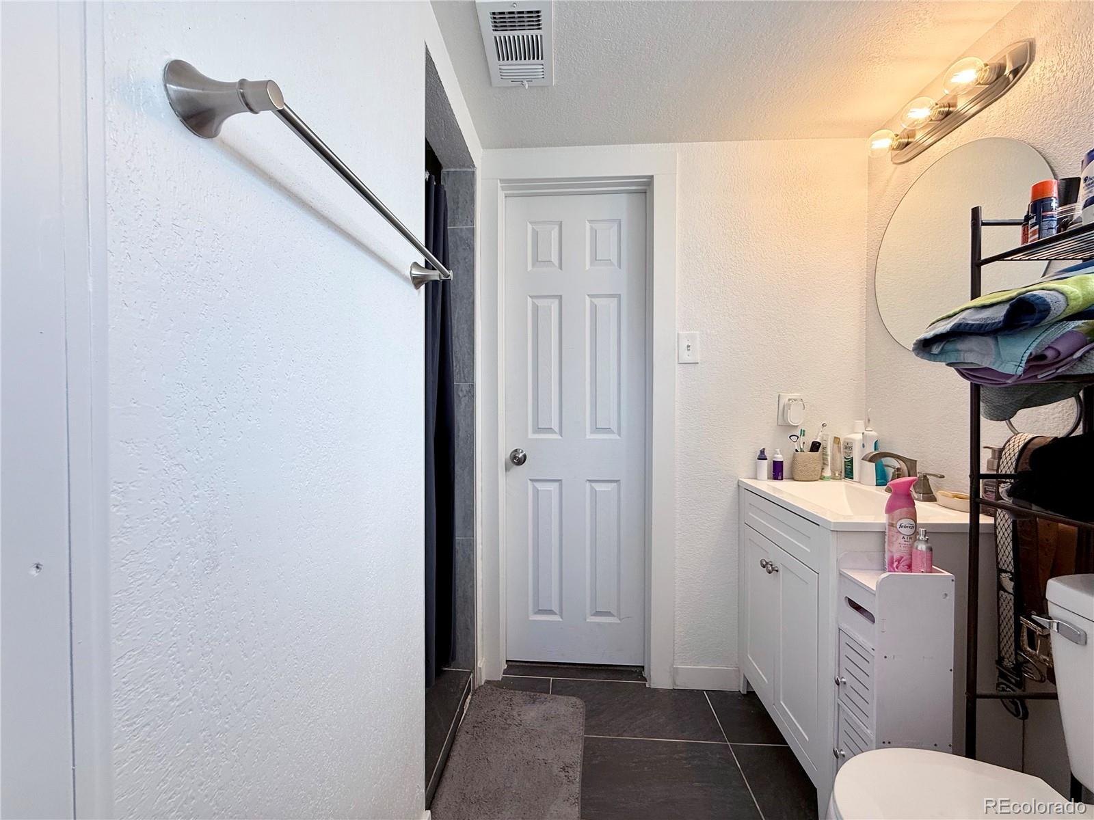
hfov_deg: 102.1
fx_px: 442
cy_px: 410
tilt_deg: -1.3
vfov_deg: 85.7
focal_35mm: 14
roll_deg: -0.2
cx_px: 547
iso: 80
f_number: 2.2
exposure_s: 1/120
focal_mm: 2.22
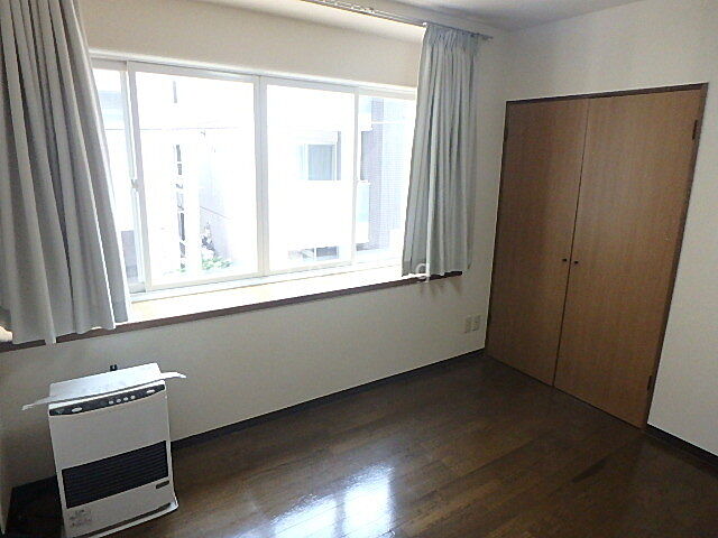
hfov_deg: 79.0
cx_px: 359
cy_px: 269
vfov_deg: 63.4
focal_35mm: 21
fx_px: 436
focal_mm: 3.7
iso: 800
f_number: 3.5
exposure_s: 1/125
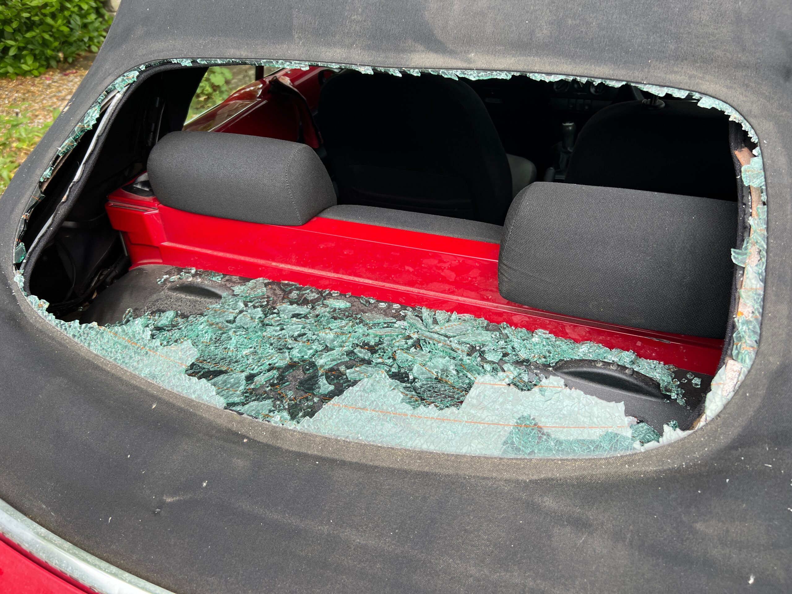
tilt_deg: -37.9
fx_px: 595
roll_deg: +6.4
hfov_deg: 67.3
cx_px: 396
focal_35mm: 26
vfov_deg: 53.1
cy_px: 297
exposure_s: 1/452
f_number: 1.5
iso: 50
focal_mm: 5.7
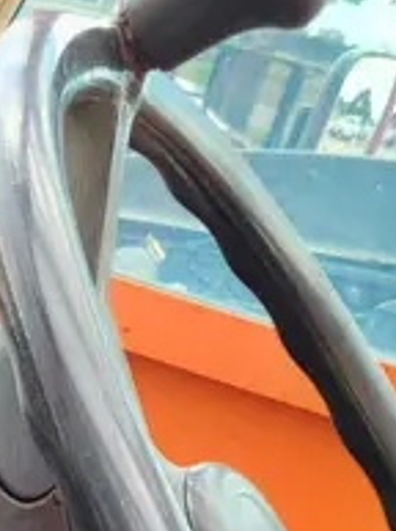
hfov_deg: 13.5
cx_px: -289
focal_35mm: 99
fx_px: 1515
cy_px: 904
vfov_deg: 17.0
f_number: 1.8
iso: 40
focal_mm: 5.4
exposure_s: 1/153
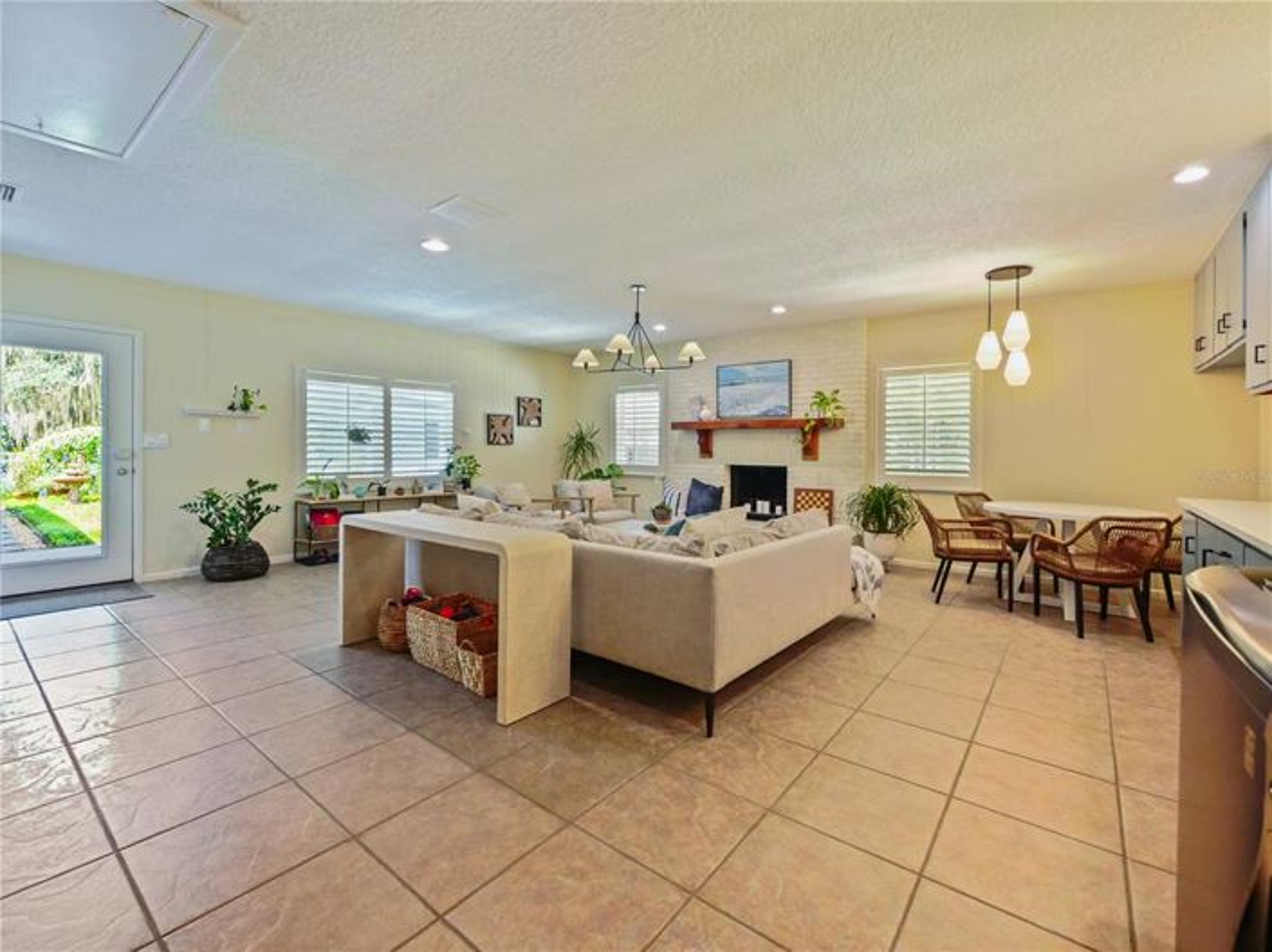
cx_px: 636
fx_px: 514
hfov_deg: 102.1
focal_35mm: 14
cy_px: 476
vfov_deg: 85.6
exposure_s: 1/60
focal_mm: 7
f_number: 4
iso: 2500
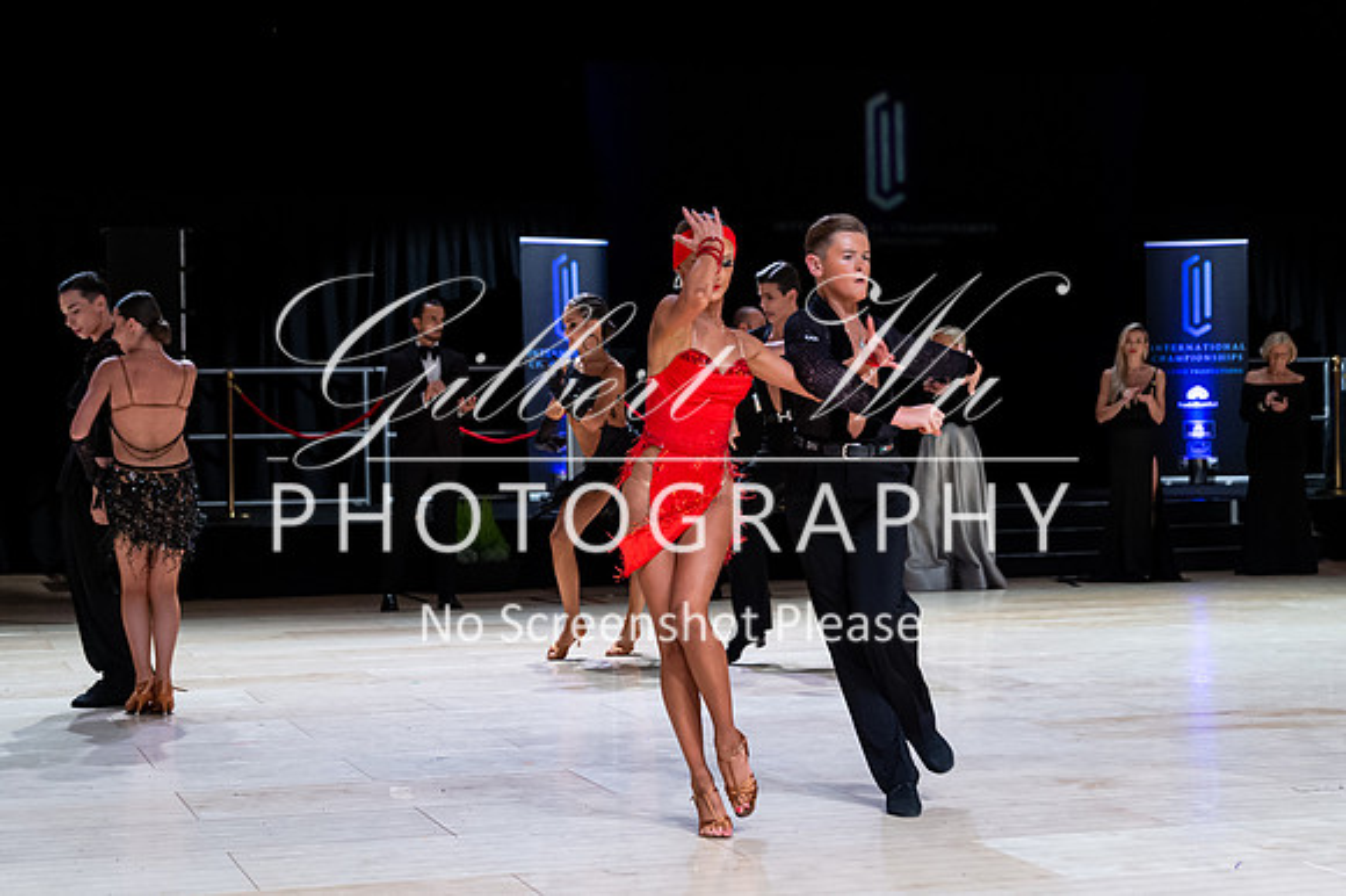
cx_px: 672
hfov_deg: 29.2
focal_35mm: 69
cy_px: 444
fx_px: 2583
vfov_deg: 19.7
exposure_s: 1/400
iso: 3200
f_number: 3.2
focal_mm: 60
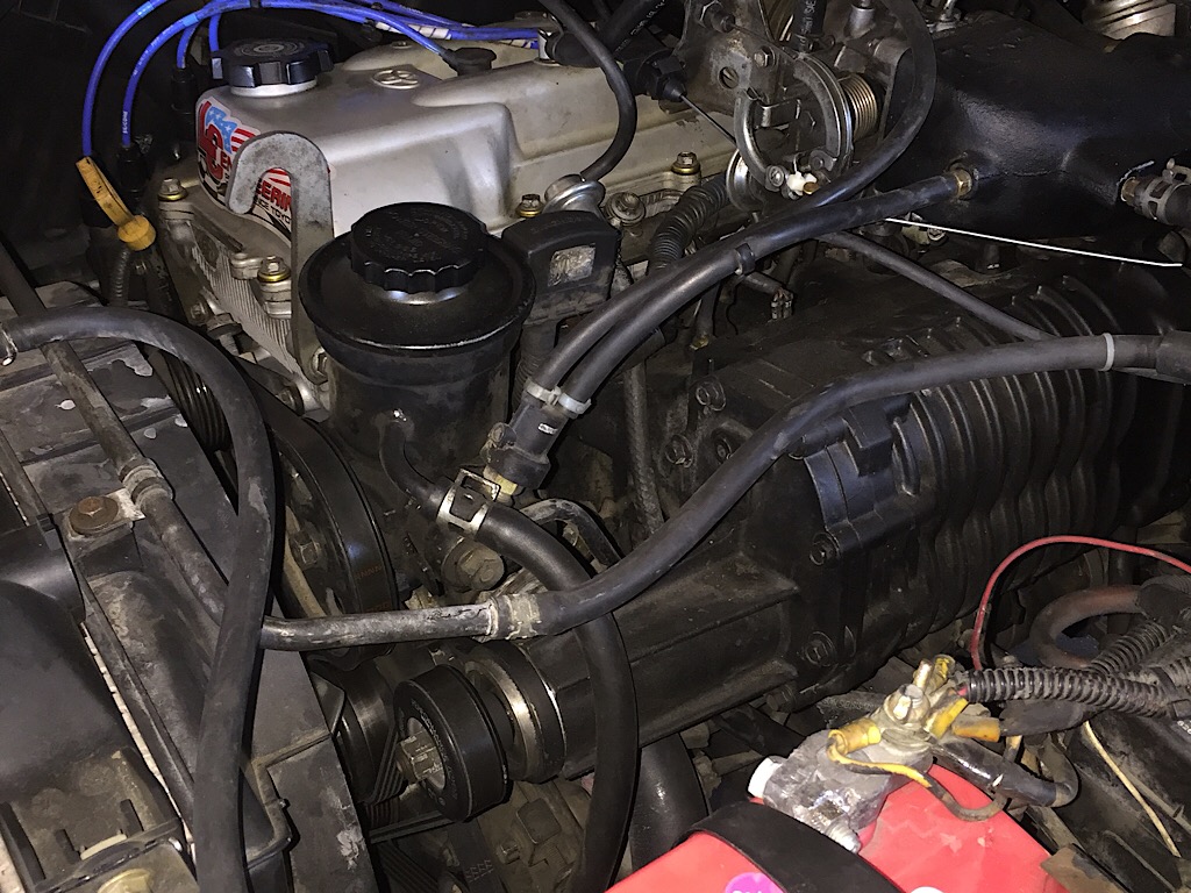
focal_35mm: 29
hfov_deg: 61.7
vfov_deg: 48.2
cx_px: 596
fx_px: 998
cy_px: 446
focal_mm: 4.15
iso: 125
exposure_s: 1/16
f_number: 2.2
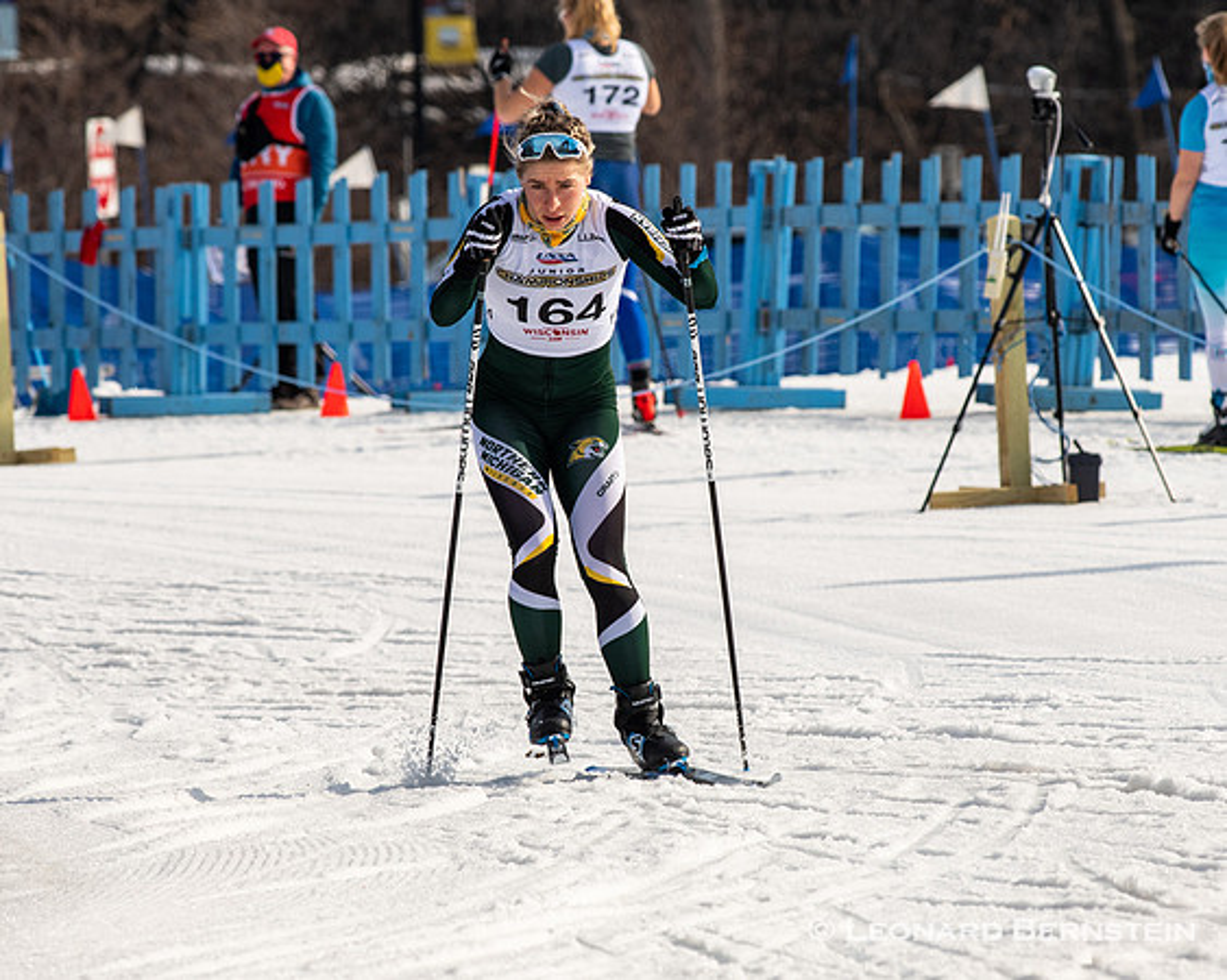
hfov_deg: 3.5
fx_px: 20153
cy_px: 537
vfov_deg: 2.8
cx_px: 627
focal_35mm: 555
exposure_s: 1/1250
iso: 400
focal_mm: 300
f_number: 9
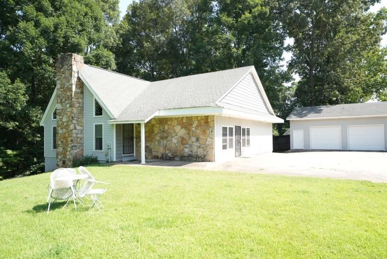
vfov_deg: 53.2
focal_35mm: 24
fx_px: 258
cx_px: 194
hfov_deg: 73.7
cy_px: 130
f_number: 2.8
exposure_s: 1/320
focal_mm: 24
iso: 100
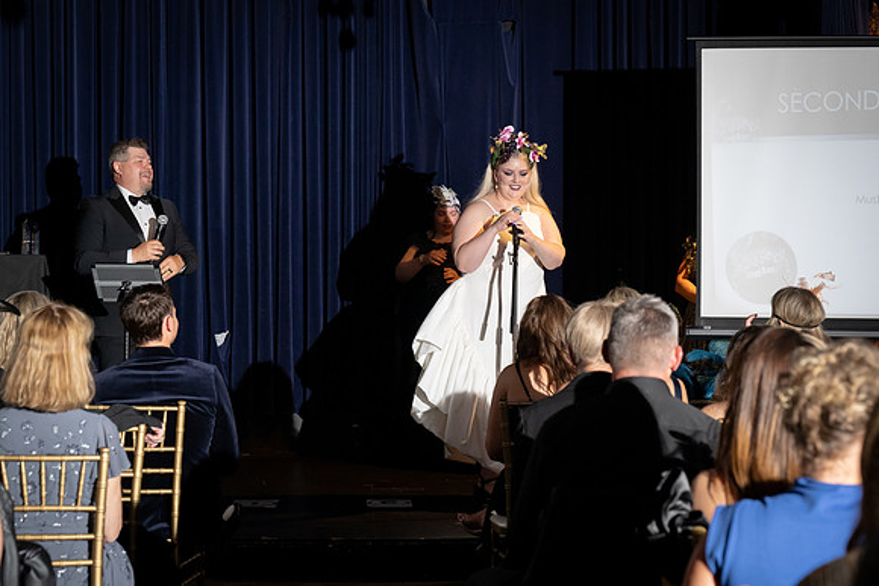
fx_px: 2076
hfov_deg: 23.9
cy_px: 293
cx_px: 440
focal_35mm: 85
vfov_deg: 16.1
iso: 2500
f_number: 5
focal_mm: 85
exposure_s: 1/200
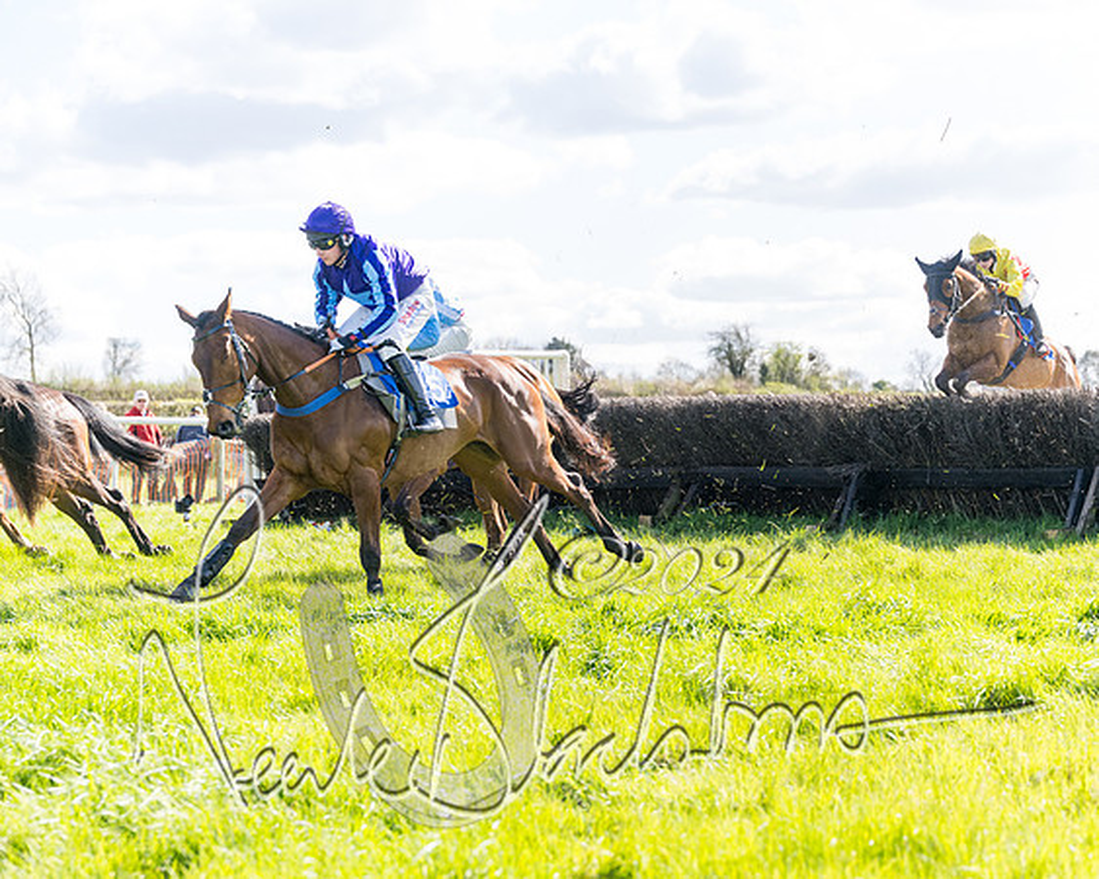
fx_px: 2563
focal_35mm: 79
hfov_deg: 24.2
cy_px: 440
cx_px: 659
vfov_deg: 19.4
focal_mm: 70
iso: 400
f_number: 4
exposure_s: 1/1600
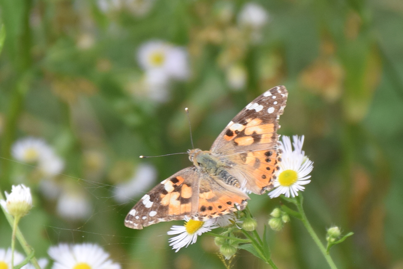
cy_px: 134
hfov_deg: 9.8
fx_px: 2351
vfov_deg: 6.5
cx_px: 202
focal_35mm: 210
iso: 320
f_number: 7.1
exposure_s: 1/160
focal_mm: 140
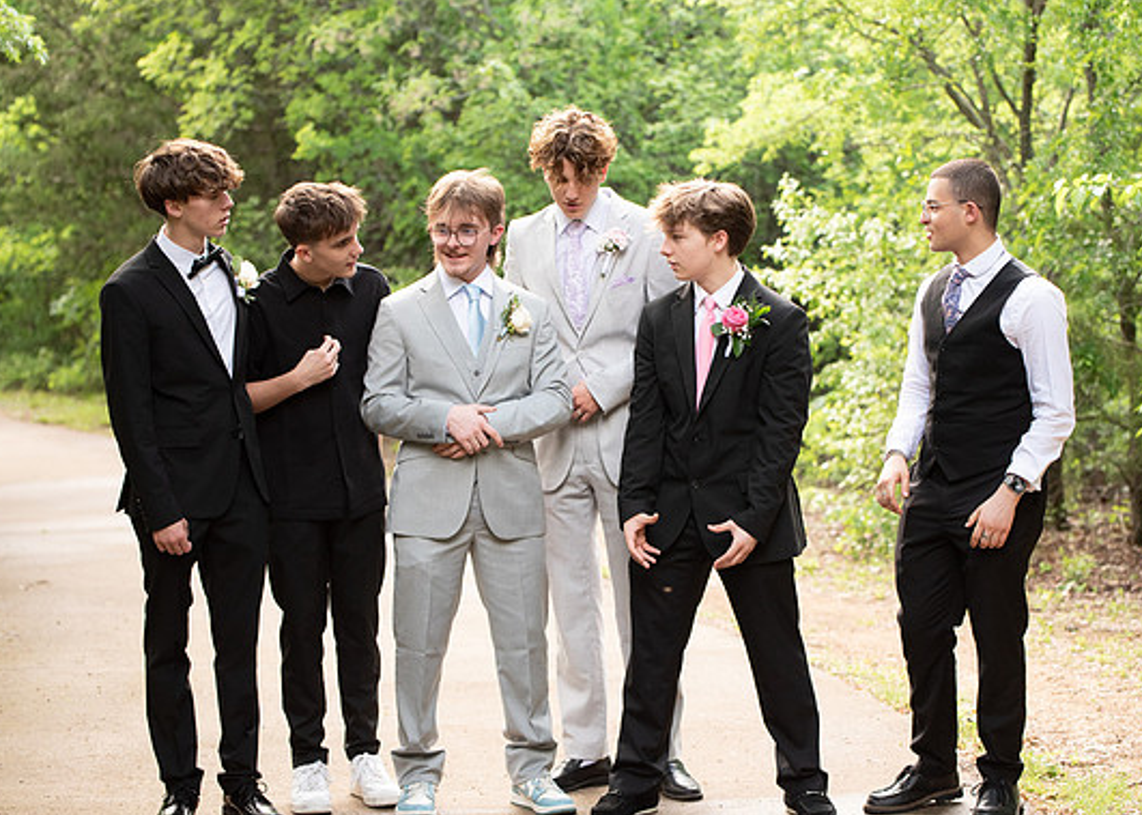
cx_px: 643
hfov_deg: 23.4
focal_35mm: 85
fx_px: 2756
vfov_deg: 16.8
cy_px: 419
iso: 800
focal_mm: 70
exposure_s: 1/1000
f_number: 2.8
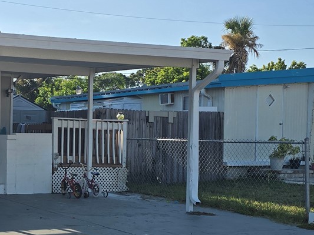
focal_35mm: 69
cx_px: 24
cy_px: 149
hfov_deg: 27.0
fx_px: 626
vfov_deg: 21.3
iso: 12
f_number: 1.7
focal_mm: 6.3
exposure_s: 1/1202
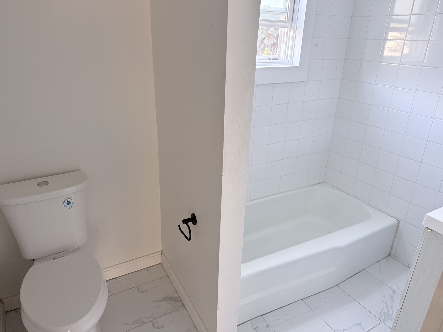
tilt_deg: -21.3
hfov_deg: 71.6
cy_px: 166
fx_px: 307
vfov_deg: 56.8
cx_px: 222
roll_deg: -2.5
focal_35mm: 24
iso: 200
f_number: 1.78
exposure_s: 1/117
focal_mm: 6.76
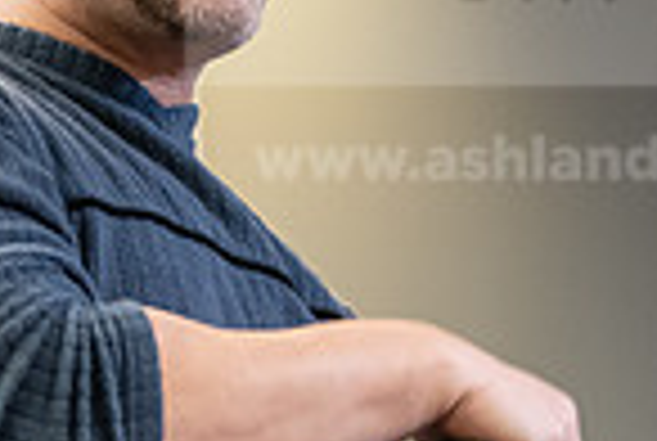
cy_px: 254
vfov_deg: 4.2
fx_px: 5943
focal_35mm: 325
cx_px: 50
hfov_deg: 6.3
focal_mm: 82
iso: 2500
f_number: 2.8
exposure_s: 1/200
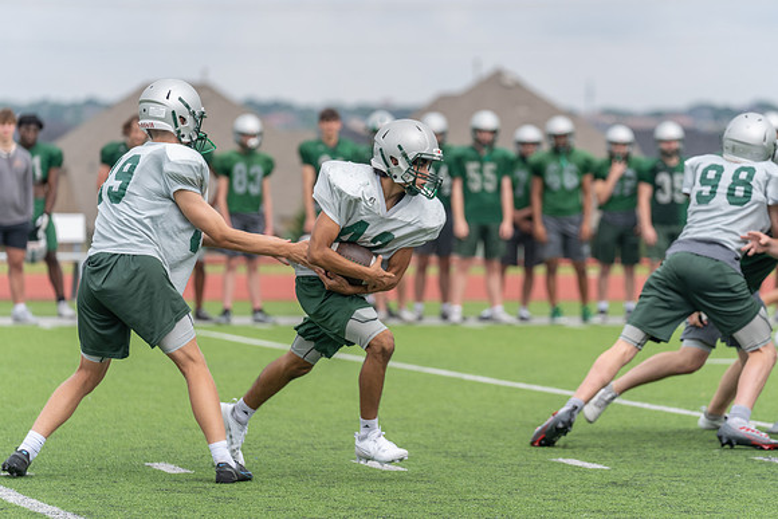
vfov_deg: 6.9
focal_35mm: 200
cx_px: 389
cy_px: 260
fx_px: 4323
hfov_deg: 10.3
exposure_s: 1/1250
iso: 250
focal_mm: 200
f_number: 4
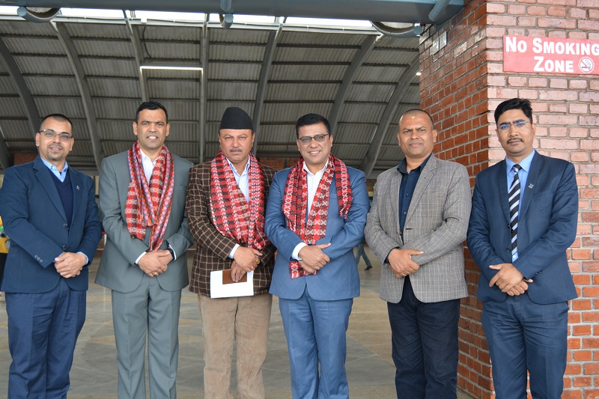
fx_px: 749
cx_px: 300
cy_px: 200
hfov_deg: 43.6
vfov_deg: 29.9
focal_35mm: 45
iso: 640
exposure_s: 1/60
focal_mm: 30
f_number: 5.6
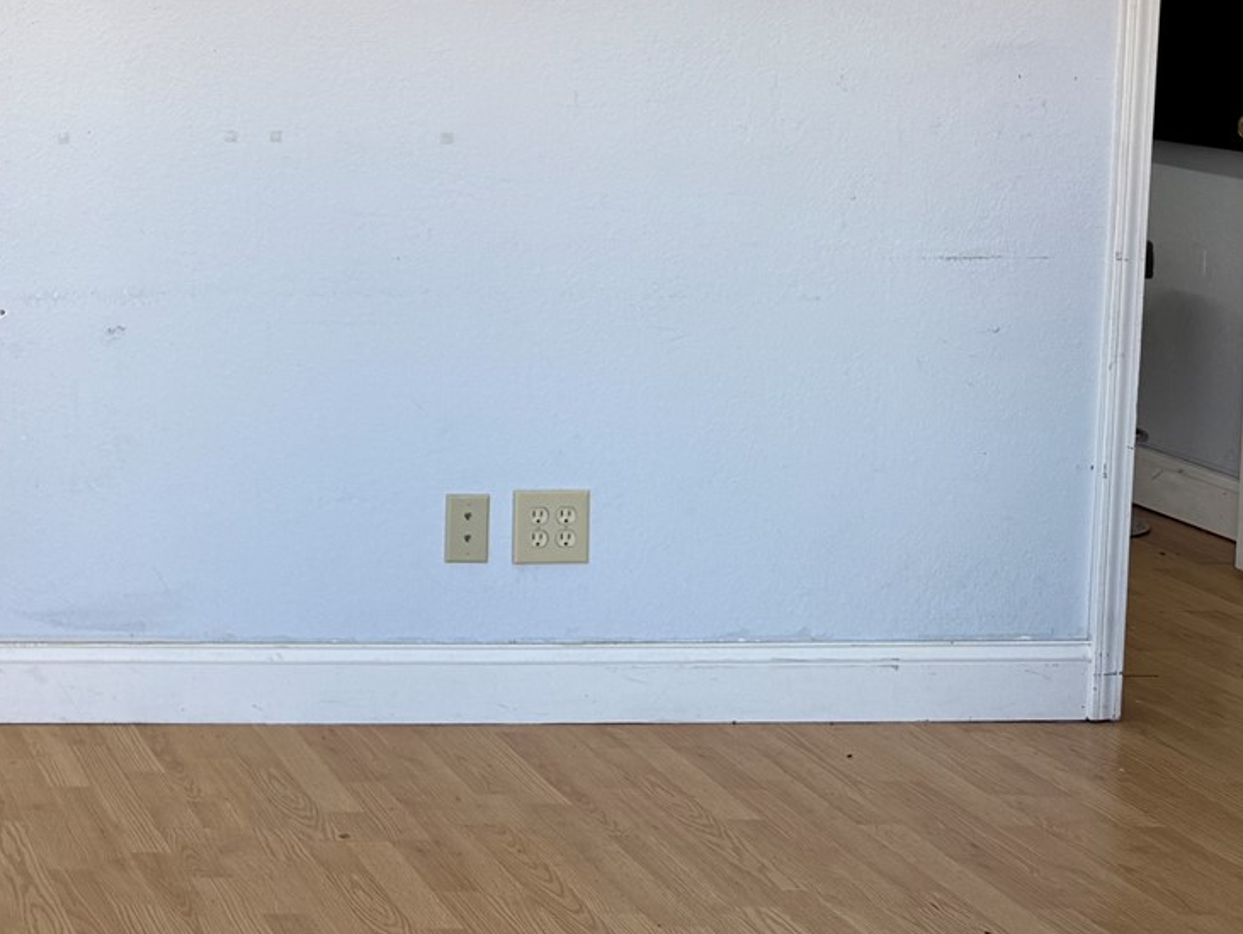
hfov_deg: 26.2
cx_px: -374
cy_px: 158
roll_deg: +0.6
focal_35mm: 63
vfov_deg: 22.9
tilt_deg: -4.6
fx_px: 2263
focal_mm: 6.76
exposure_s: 1/263
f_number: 1.78
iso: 64
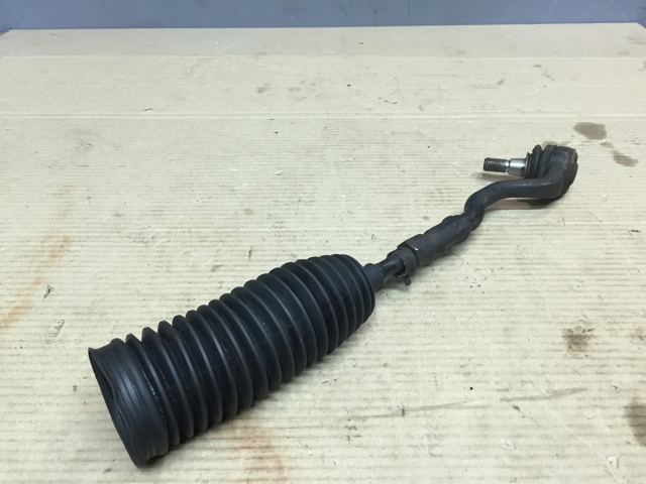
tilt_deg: -38.9
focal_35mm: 29
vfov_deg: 48.2
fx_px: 541
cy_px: 242
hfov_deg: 61.7
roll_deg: -0.9
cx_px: 323
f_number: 2.2
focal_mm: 4.15
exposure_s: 1/33
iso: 64
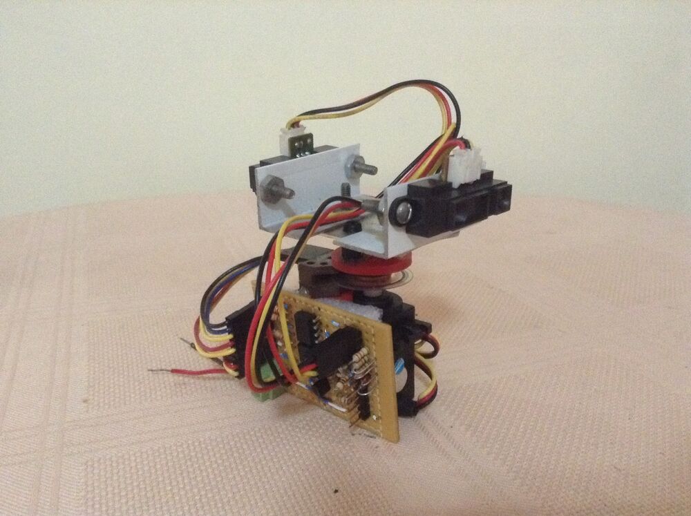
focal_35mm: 33
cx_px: 346
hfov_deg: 55.4
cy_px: 258
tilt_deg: -20.4
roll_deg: -1.9
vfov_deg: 42.8
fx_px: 658
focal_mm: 3.3
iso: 500
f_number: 2.4
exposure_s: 1/15
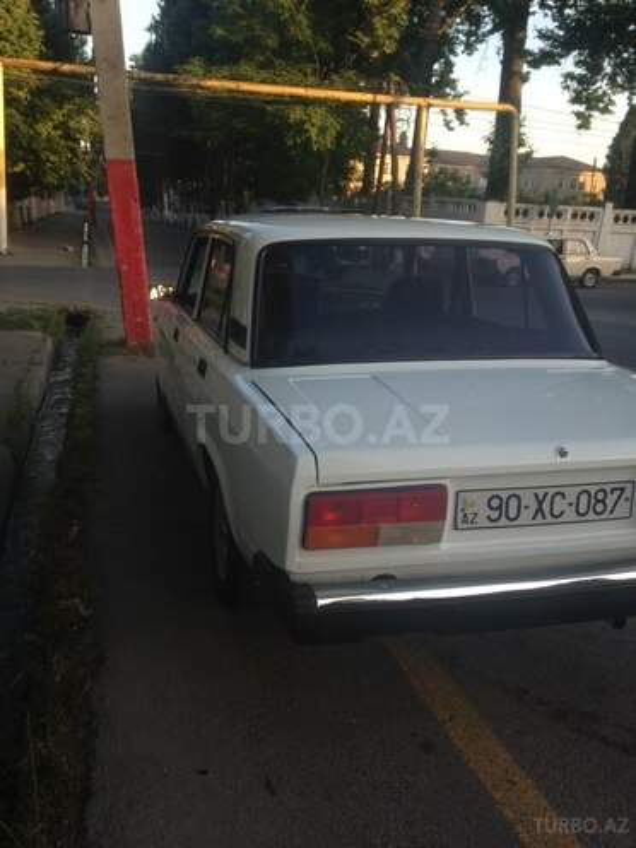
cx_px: 318
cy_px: 424
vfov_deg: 55.4
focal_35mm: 33
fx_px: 808
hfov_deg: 42.9
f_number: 2.4
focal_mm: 4.12
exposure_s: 1/127
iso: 50
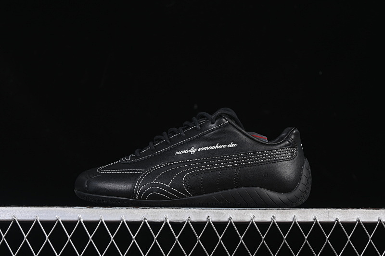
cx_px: 192
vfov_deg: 18.2
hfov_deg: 27.0
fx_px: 802
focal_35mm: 75
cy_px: 128
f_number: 6.3
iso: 160
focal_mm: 50
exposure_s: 1/60
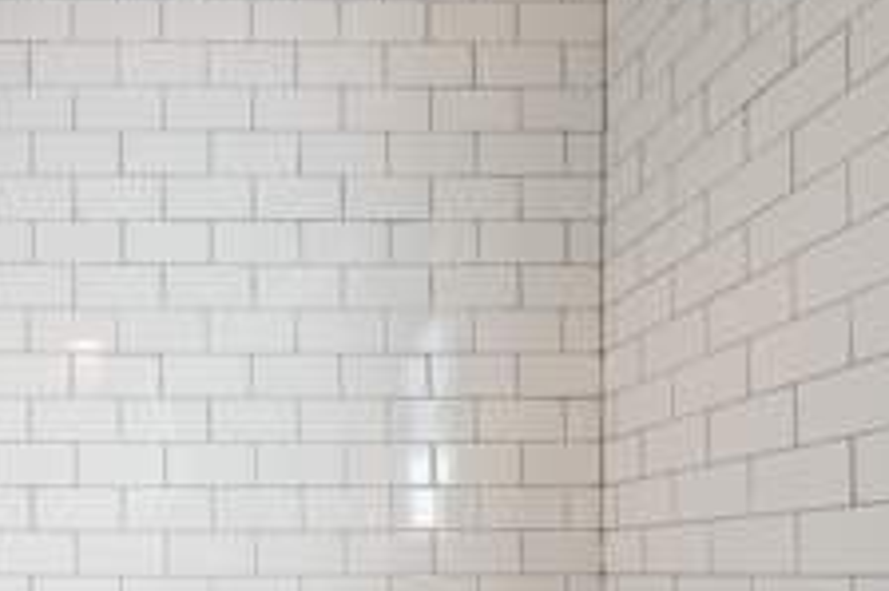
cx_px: 175
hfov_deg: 57.3
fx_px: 740
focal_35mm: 30
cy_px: 571
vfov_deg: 39.2
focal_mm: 14
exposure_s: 1/6
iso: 200
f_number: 8
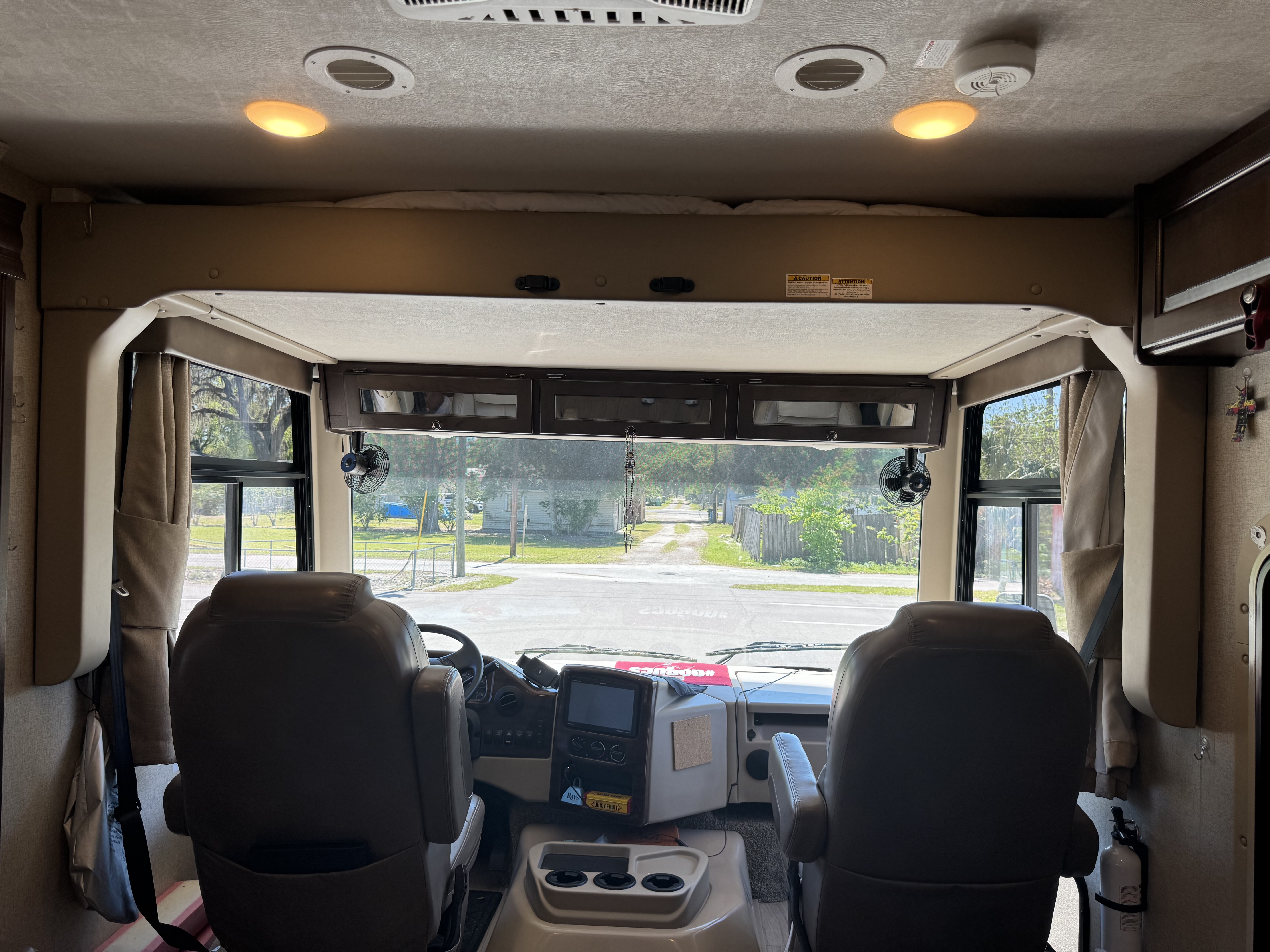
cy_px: 476
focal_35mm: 24
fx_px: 881
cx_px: 635
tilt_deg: +0.0
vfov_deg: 56.8
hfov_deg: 71.6
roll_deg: -1.6
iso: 80
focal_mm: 6.76
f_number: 1.78
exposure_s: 1/402
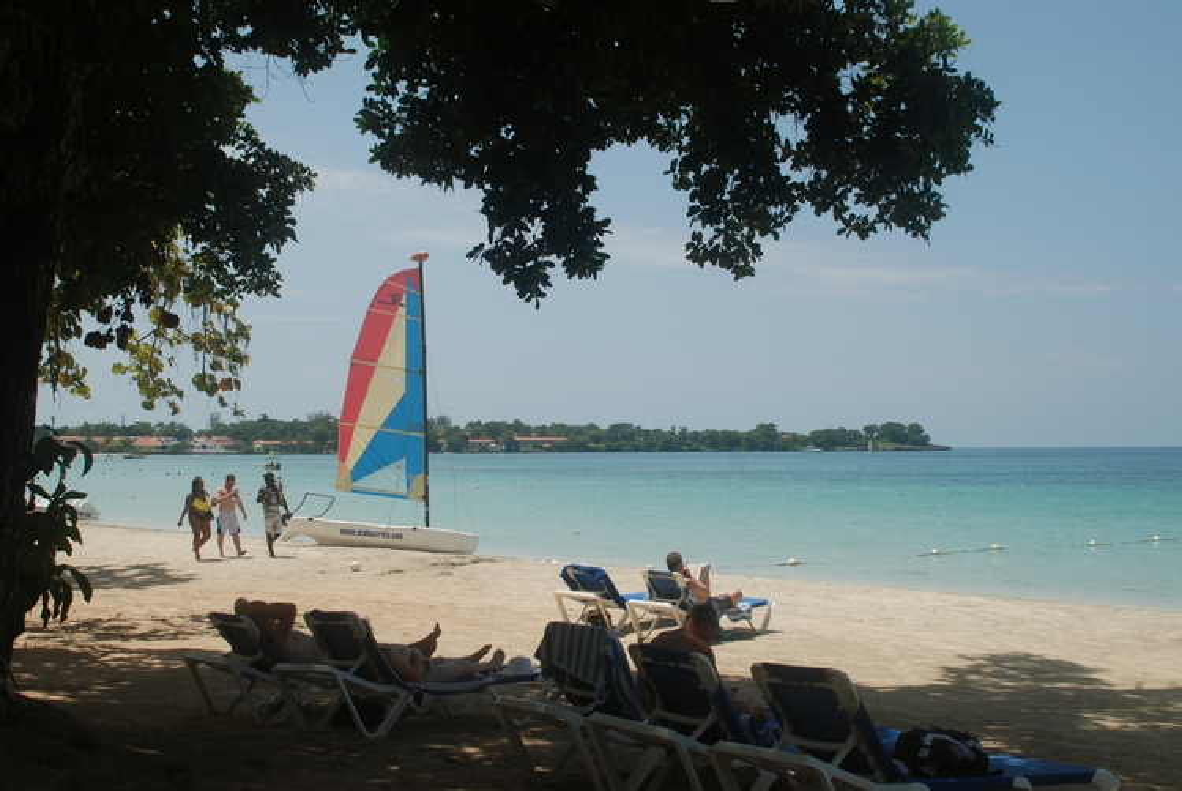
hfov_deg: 42.3
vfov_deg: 29.0
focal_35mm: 46
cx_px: 591
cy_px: 396
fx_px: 1529
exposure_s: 1/250
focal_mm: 31
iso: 100
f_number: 8
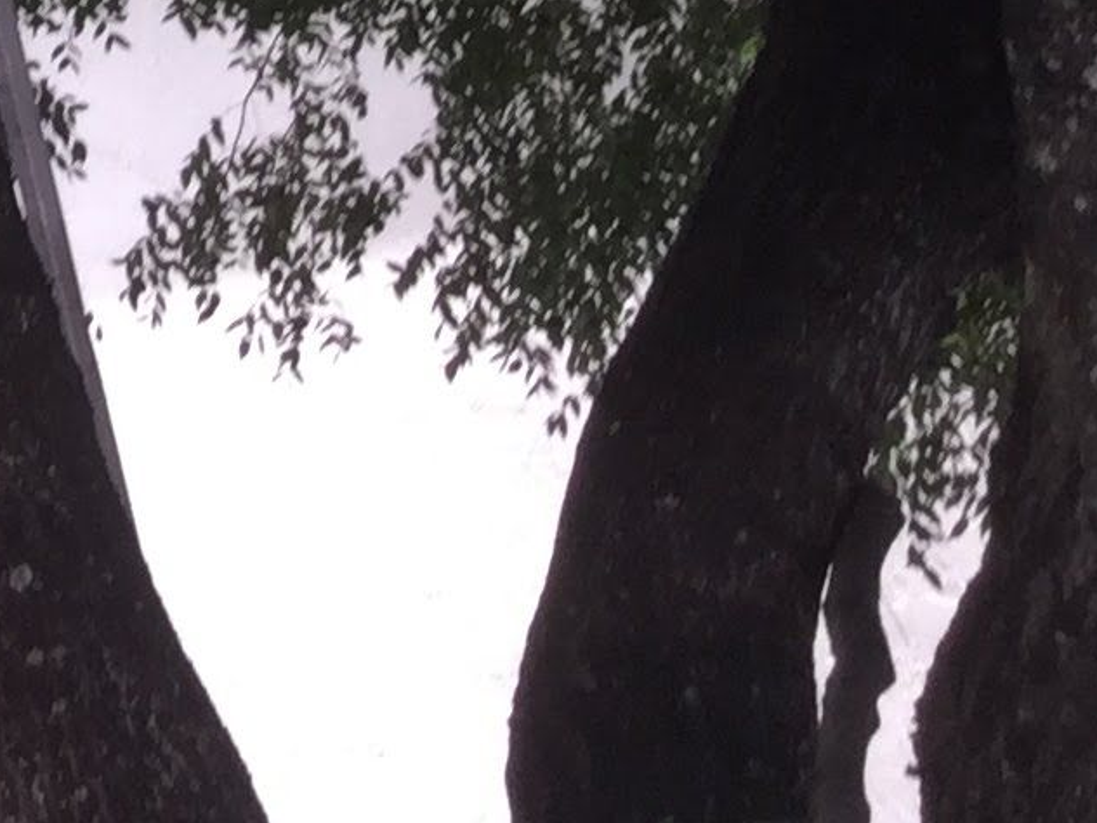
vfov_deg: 8.5
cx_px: -1243
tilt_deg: +24.2
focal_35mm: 160
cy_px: -1160
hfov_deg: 11.0
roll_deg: -2.5
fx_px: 5070
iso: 25
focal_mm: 3.3
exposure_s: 1/145
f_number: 2.4
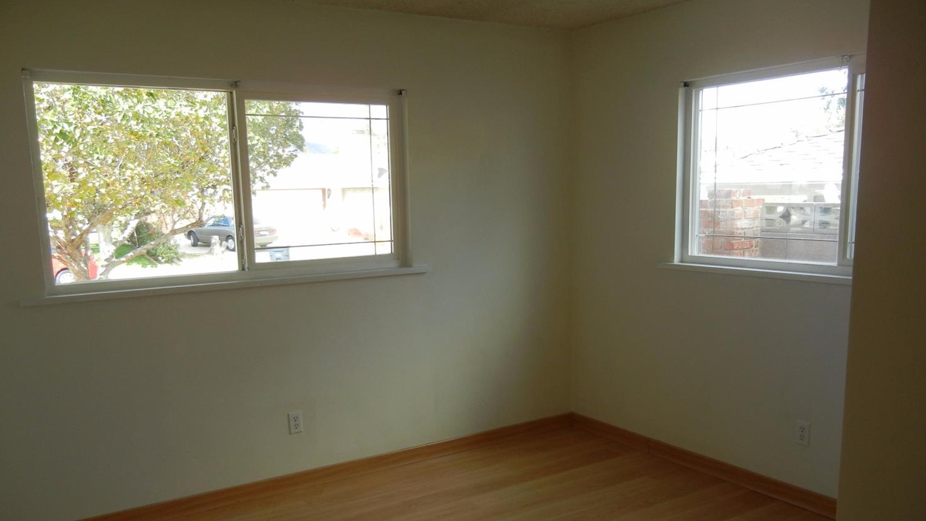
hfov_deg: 59.5
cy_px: 333
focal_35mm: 33
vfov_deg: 35.4
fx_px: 810
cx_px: 464
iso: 160
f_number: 3.5
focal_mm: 5.4
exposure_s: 1/118
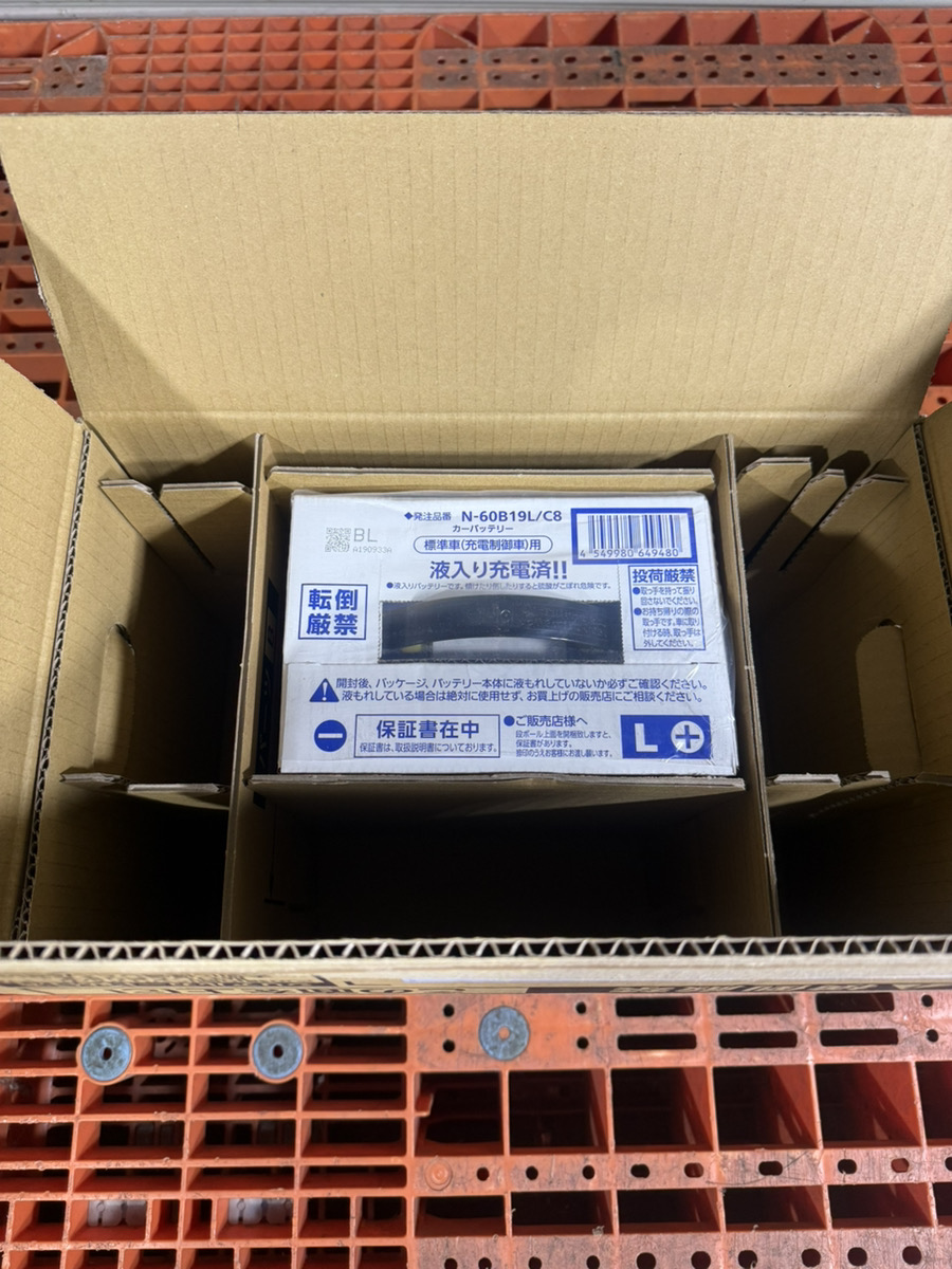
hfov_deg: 56.8
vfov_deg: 71.6
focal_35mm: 24
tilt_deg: -72.0
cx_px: 476
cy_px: 634
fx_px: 880
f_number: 1.78
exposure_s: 1/100
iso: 125
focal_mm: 6.76
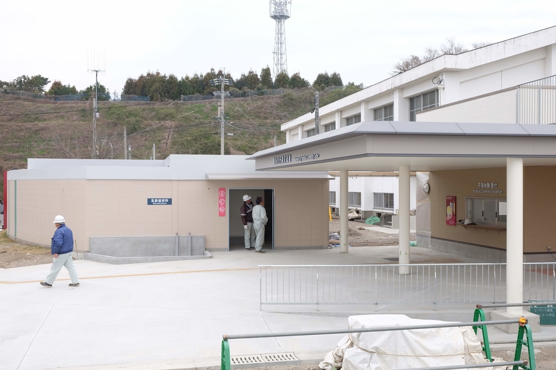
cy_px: 185
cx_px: 278
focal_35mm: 40
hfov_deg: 48.5
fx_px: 618
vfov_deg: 33.4
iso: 200
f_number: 5.6
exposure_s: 1/125
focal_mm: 26.5
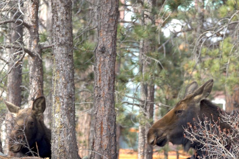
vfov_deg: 3.9
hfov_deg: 5.8
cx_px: 128
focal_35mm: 355
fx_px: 2355
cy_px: 126
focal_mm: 135
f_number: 4.5
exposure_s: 1/60
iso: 100
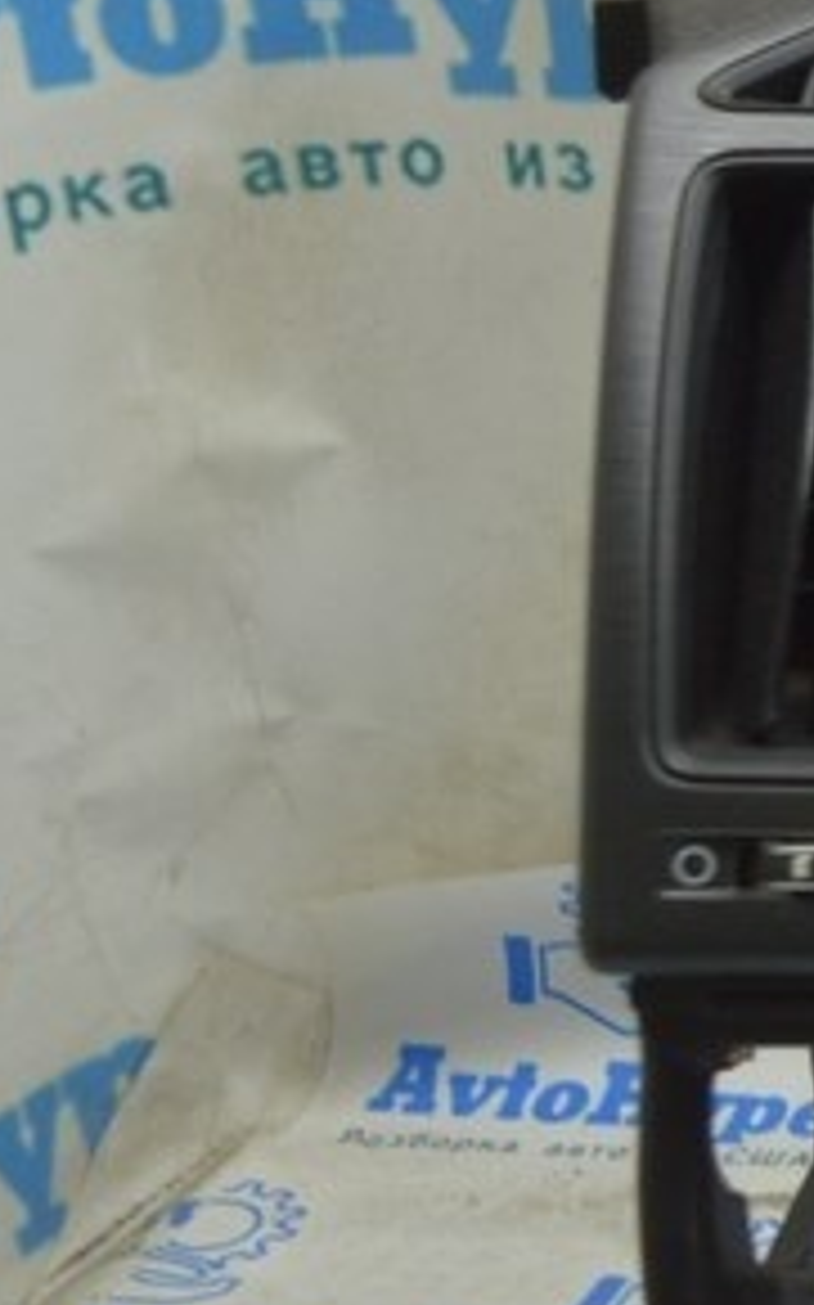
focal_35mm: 135
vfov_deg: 15.5
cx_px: 2208
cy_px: 520
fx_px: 4789
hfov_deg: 8.5
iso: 400
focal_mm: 25
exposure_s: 1/20
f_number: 5.6
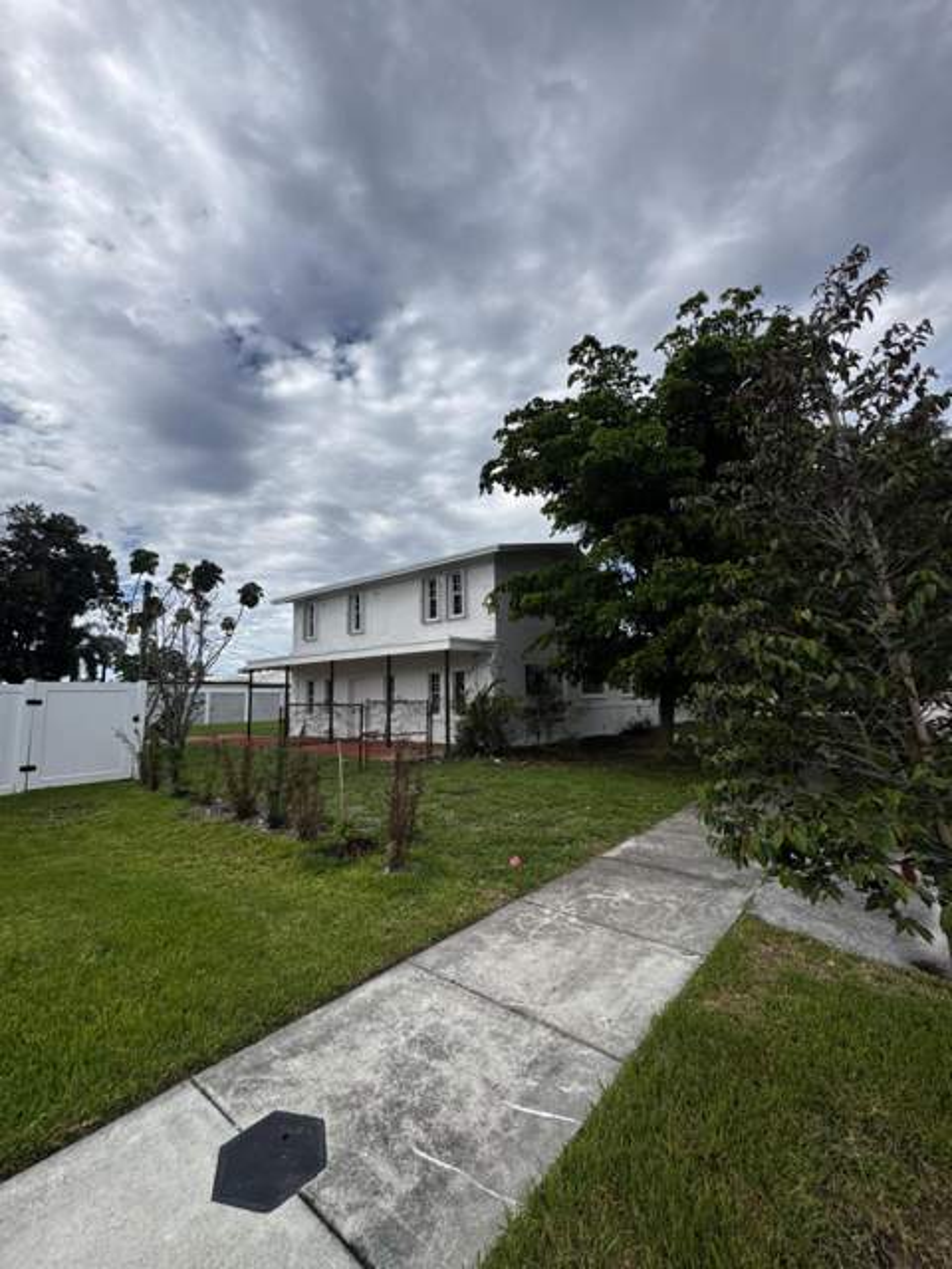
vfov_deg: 102.1
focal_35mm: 14
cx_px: 476
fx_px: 513
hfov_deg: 85.7
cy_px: 634
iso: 40
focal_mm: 2.22
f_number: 2.2
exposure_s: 1/2415
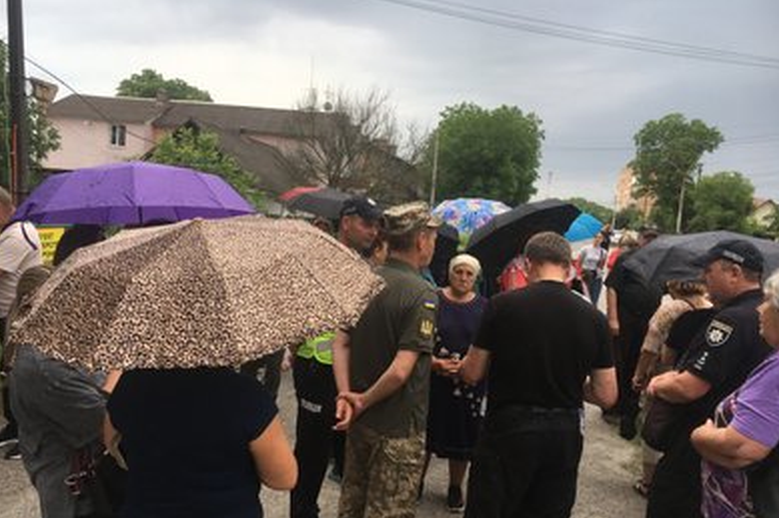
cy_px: 292
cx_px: 384
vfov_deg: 42.2
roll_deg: -2.5
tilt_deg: -6.7
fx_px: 670
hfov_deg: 60.3
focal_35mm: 31
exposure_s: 1/541
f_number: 2.2
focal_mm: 4.15
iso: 25
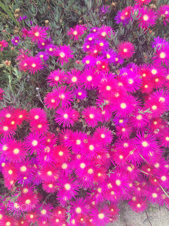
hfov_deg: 48.2
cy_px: 113
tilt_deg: -58.2
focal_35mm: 29
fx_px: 189
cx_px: 84
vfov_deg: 61.7
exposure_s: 1/570
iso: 32
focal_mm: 4.15
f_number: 2.2
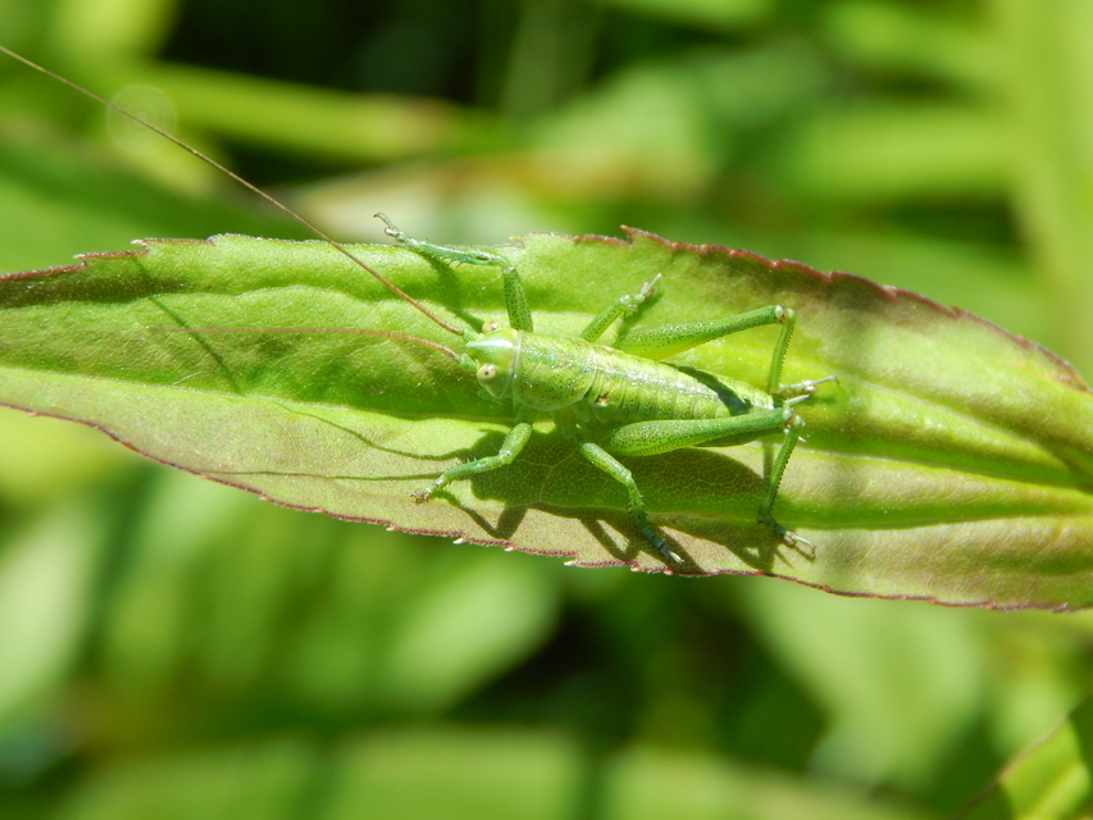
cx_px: 546
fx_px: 5053
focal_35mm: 160
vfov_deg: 9.3
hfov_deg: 12.3
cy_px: 410
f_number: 5.1
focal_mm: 28.7
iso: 125
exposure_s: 1/320
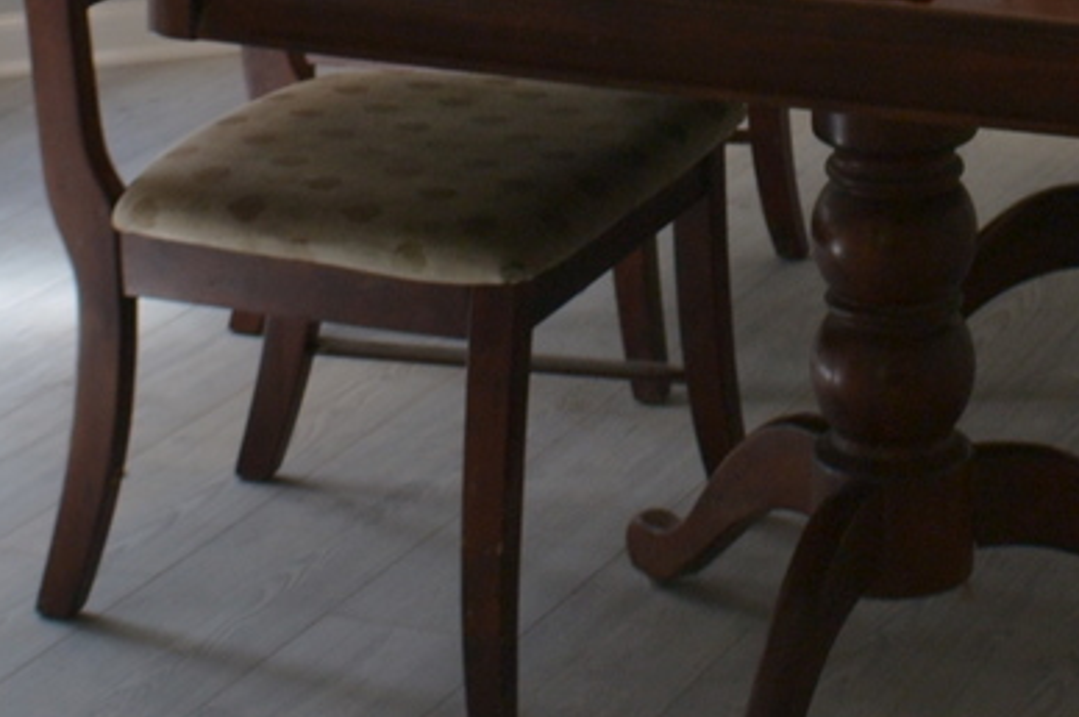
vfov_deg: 8.0
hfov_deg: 12.4
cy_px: -753
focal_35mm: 163
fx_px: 4881
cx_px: 1240
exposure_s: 1/30
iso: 180
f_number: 4.2
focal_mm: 26
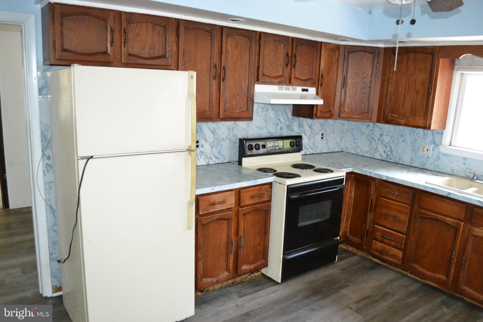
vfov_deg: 47.9
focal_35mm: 27
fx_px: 362
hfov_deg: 67.4
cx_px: 242
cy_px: 161
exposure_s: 1/60
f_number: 3.5
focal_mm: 18
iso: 2000
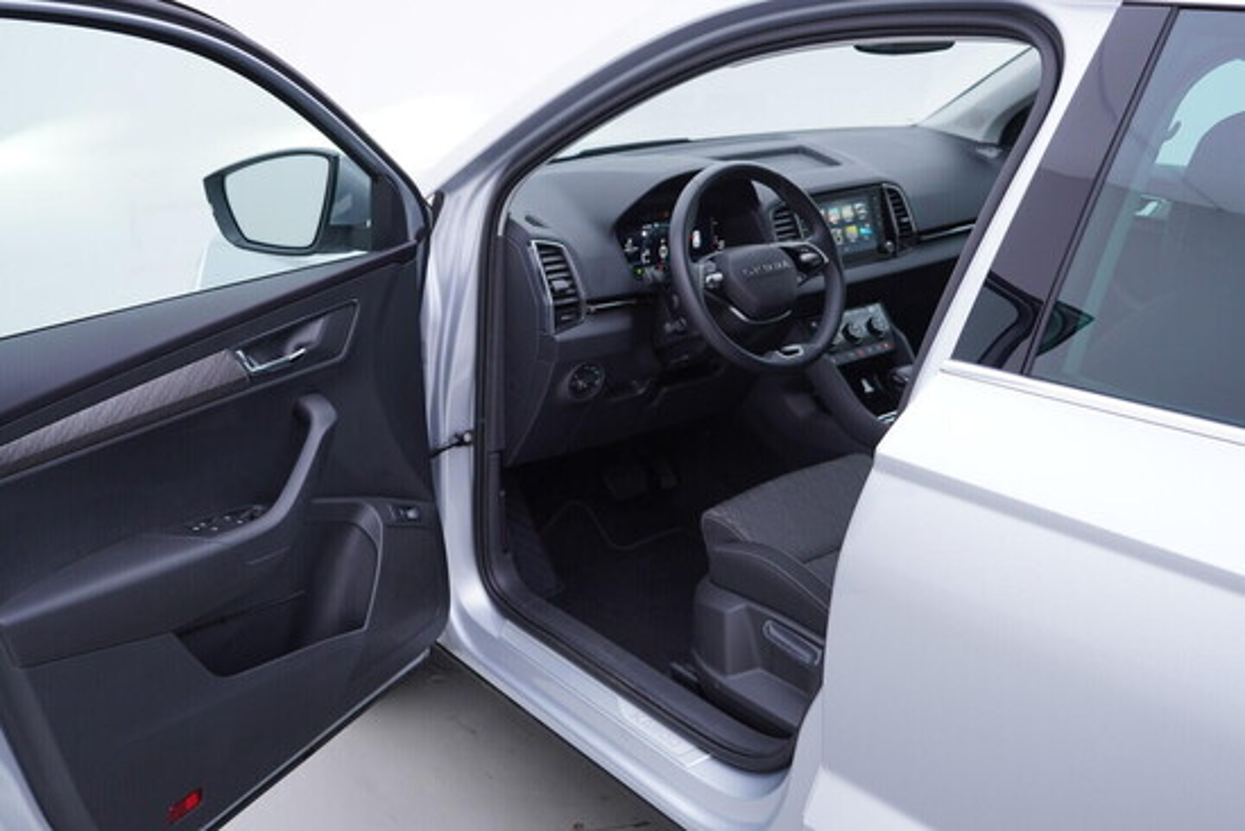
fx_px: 1245
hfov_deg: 53.1
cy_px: 416
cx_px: 622
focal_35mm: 36
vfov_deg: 36.9
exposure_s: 1/50
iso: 125
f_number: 3.2
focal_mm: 24
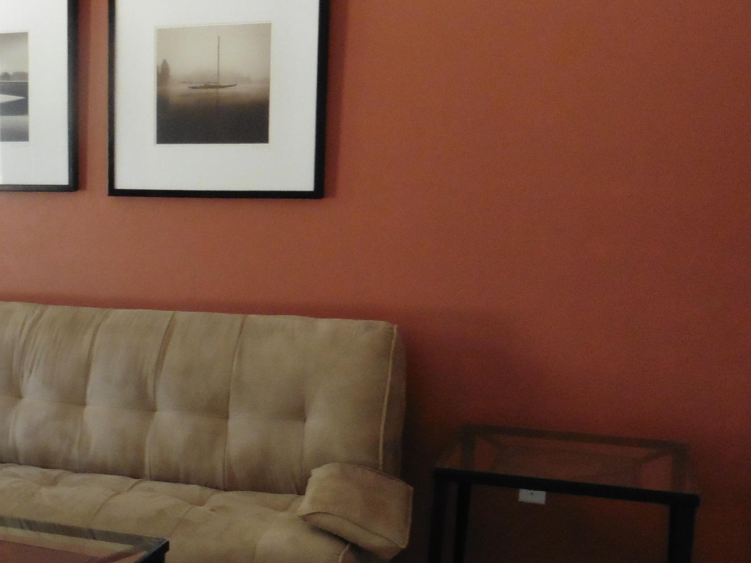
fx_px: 1193
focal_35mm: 55
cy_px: 360
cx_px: -13
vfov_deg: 26.5
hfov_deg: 32.0
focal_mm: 4.3
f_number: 3.3
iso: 400
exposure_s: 1/60
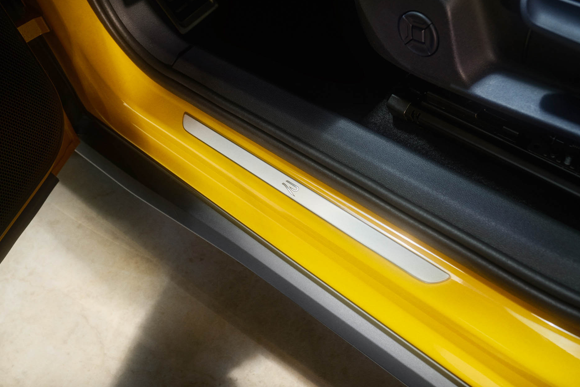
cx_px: 286
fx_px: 580
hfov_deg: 53.1
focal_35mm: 36
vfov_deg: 36.9
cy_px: 190
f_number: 6.3
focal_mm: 35
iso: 250
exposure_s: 1/250
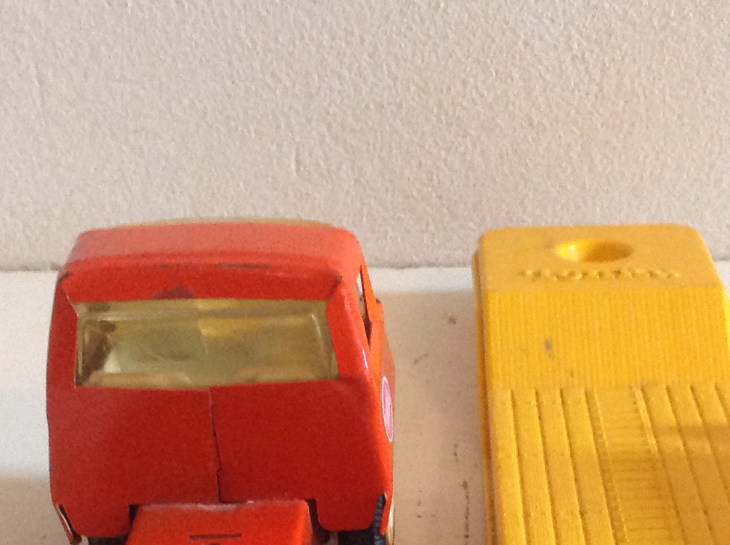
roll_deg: +0.1
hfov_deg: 20.9
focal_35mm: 93
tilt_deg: -31.1
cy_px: 567
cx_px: 576
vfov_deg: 15.5
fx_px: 1959
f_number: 2.4
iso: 320
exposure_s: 1/15
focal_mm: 4.28
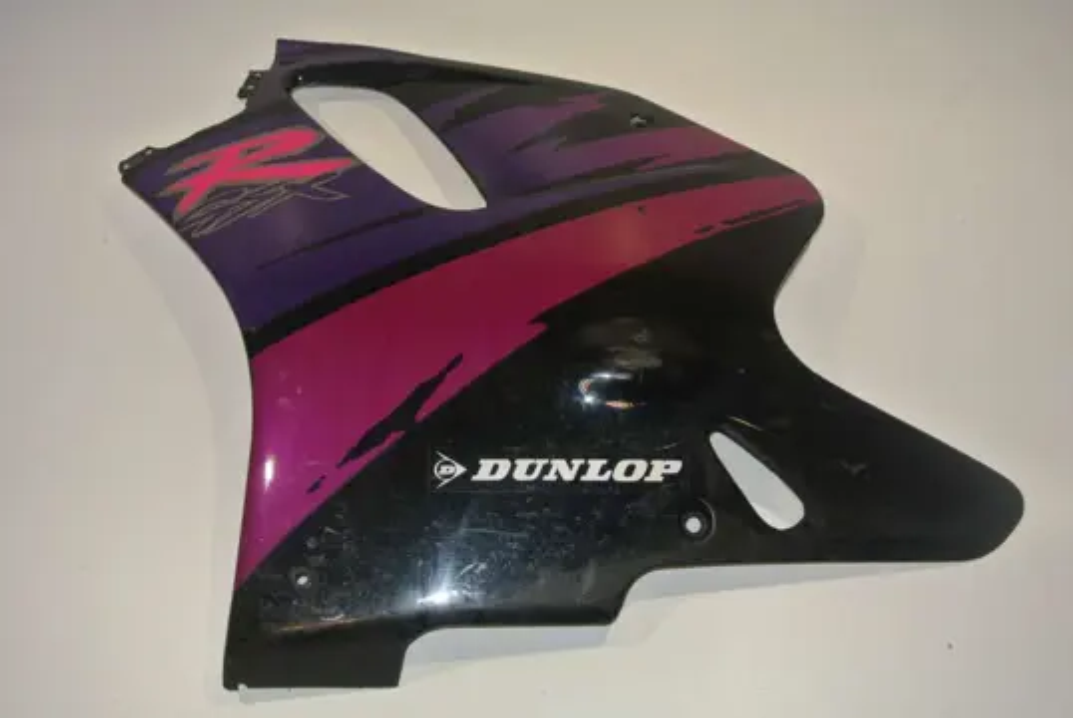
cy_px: 359
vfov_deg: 34.3
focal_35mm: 39
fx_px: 1164
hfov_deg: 49.5
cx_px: 536
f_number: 4
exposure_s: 1/60
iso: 200
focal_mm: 14.5
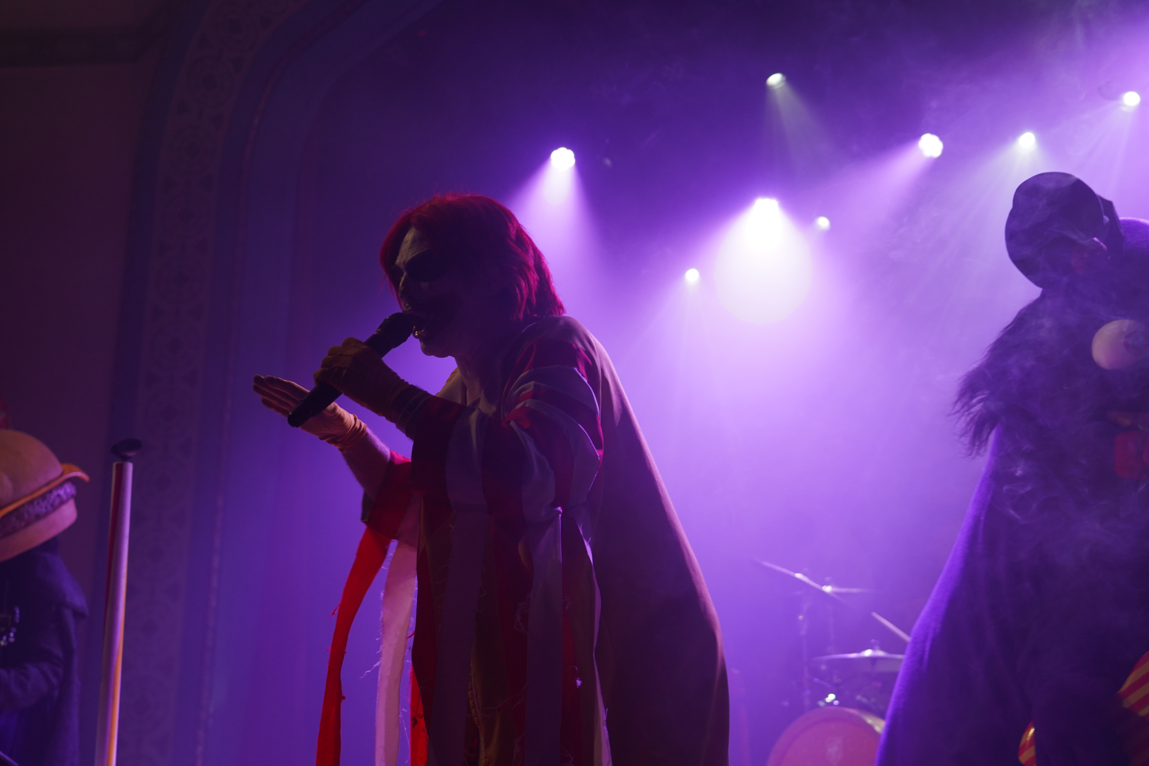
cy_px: 383
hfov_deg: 45.4
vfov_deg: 31.2
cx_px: 574
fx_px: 1372
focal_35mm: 43
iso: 1000
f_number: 4
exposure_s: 1/160
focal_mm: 43
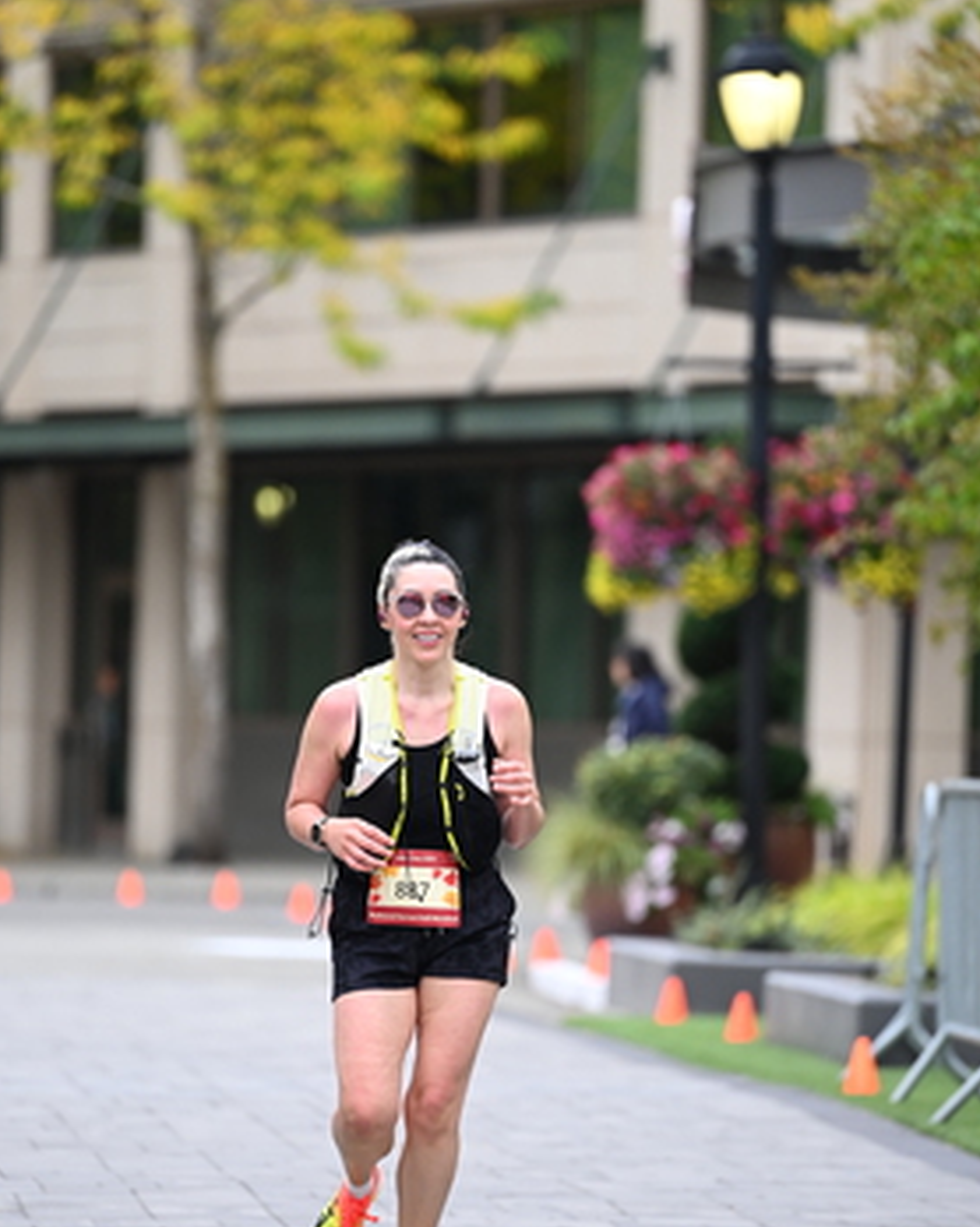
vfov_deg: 6.5
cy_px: 695
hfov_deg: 5.2
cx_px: 418
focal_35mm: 297
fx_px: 10777
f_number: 2.8
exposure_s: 1/1250
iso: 640
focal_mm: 200
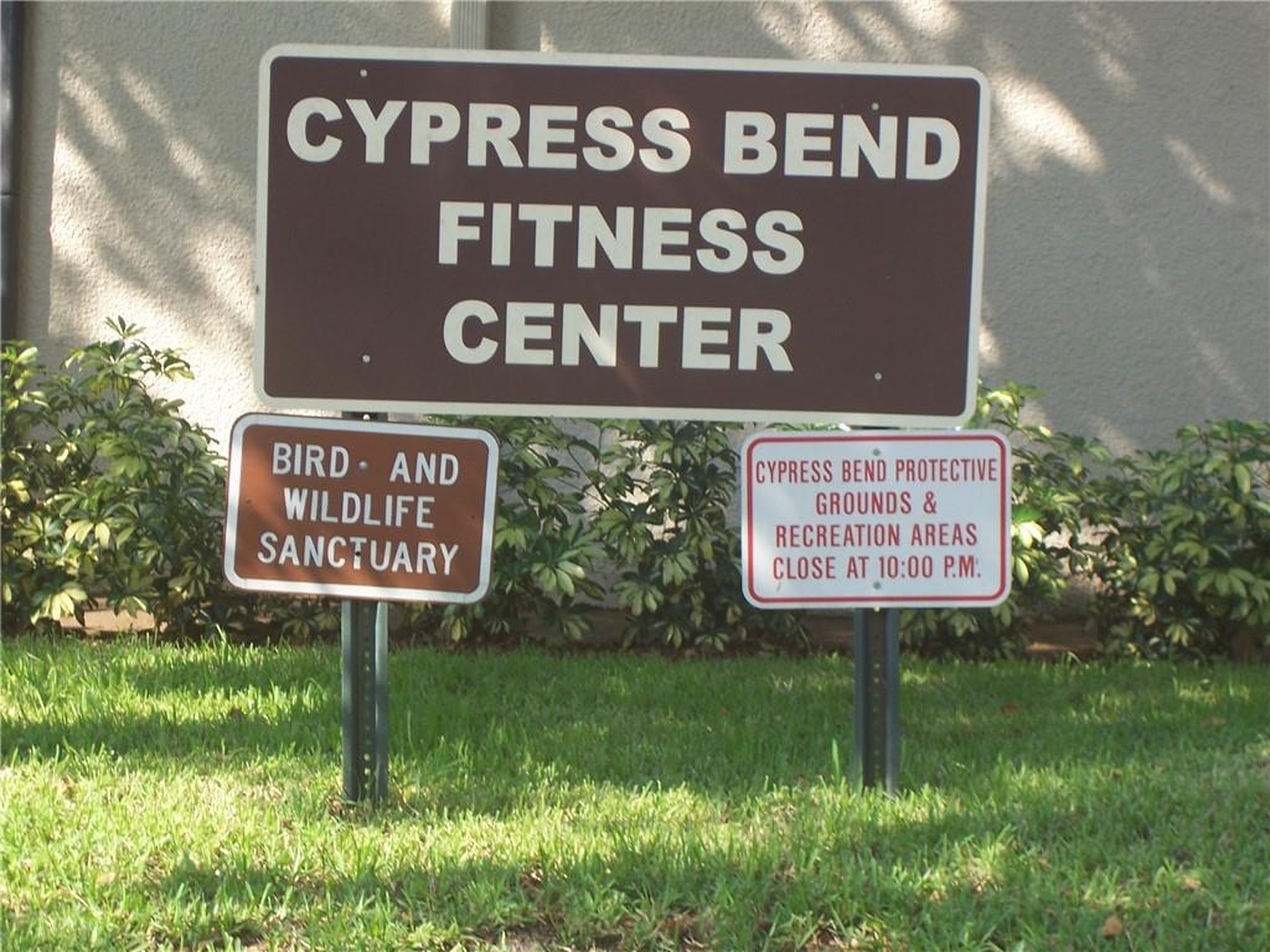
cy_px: 476
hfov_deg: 19.3
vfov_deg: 14.5
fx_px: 3742
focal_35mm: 102
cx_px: 635
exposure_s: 1/125
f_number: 4.6
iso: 80
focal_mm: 16.8
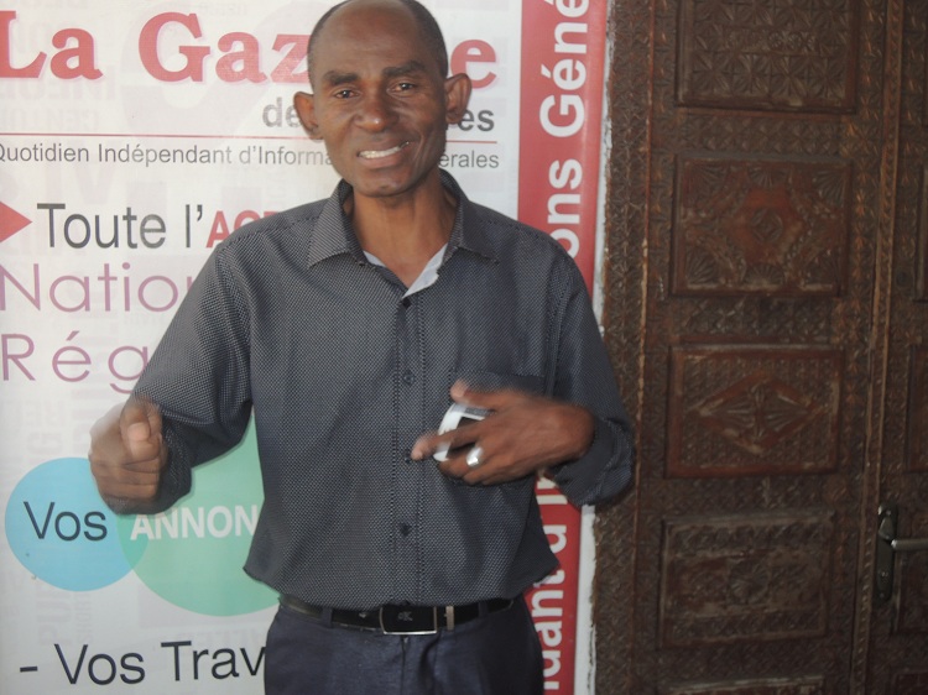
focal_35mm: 45
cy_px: 348
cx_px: 464
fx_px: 1206
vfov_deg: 32.2
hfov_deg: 42.1
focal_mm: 8.1
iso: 200
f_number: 3.5
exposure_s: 1/30
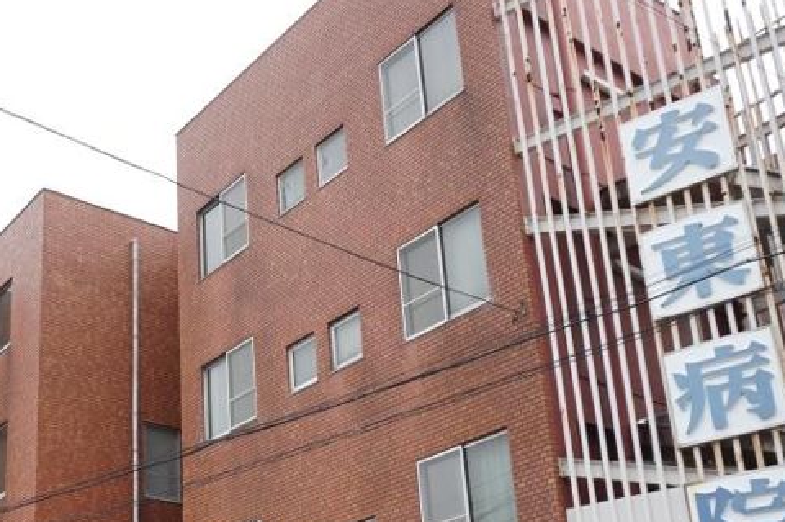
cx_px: 128
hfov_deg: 39.1
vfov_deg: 26.9
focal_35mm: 48
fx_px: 1046
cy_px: 486
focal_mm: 16
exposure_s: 1/125
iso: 100
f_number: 8
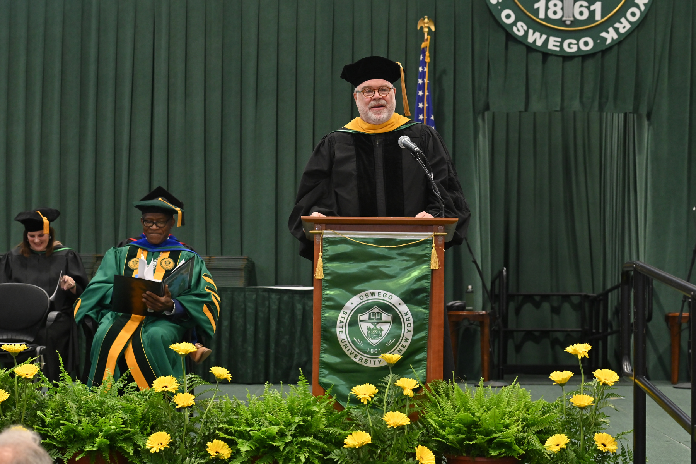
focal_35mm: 82
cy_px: 232
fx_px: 1584
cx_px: 348
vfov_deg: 16.6
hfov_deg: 24.8
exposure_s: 1/250
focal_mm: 82
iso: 2500
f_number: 6.3
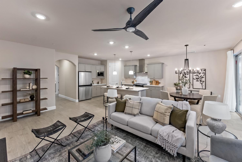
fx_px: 94
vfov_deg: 81.2
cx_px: 121
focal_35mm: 14
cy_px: 81
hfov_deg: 104.3
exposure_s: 1/160
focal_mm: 14
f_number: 3.2
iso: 1250
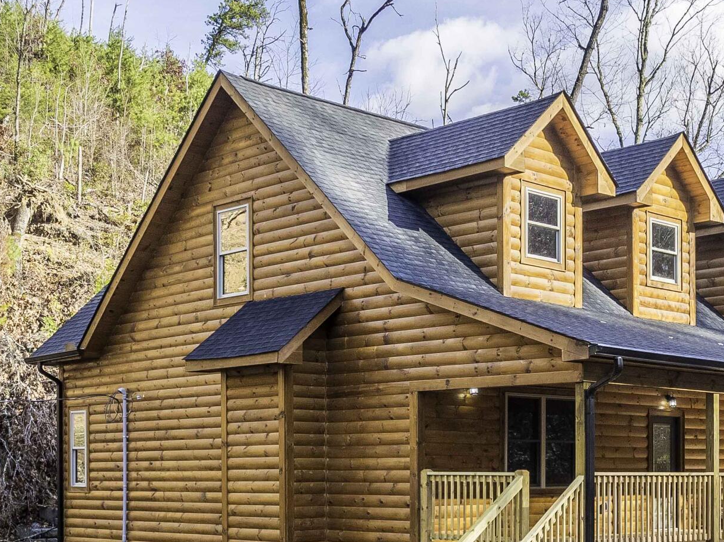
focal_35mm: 59
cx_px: 455
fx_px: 1234
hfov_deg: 32.5
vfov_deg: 23.9
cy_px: 518
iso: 230
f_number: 2.8
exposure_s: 1/160
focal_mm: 12.29
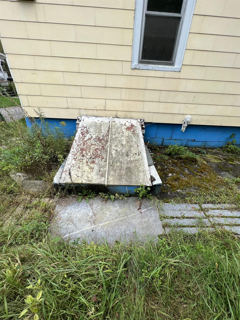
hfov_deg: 89.9
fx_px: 120
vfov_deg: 106.2
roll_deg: -4.0
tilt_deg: -29.8
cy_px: 160
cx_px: 120
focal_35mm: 13
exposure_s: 1/455
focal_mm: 1.57
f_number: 1.8
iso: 32
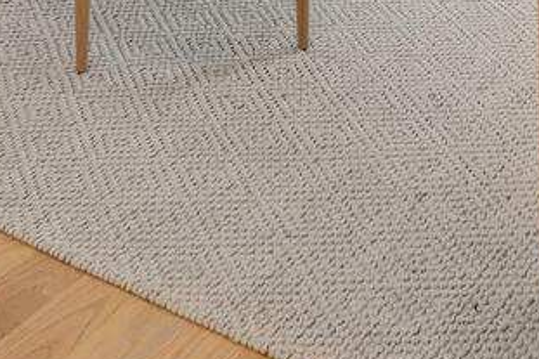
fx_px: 1373
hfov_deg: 22.2
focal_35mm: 92
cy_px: -616
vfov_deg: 11.2
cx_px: 312
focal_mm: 16.5
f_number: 8
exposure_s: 1/6
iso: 200
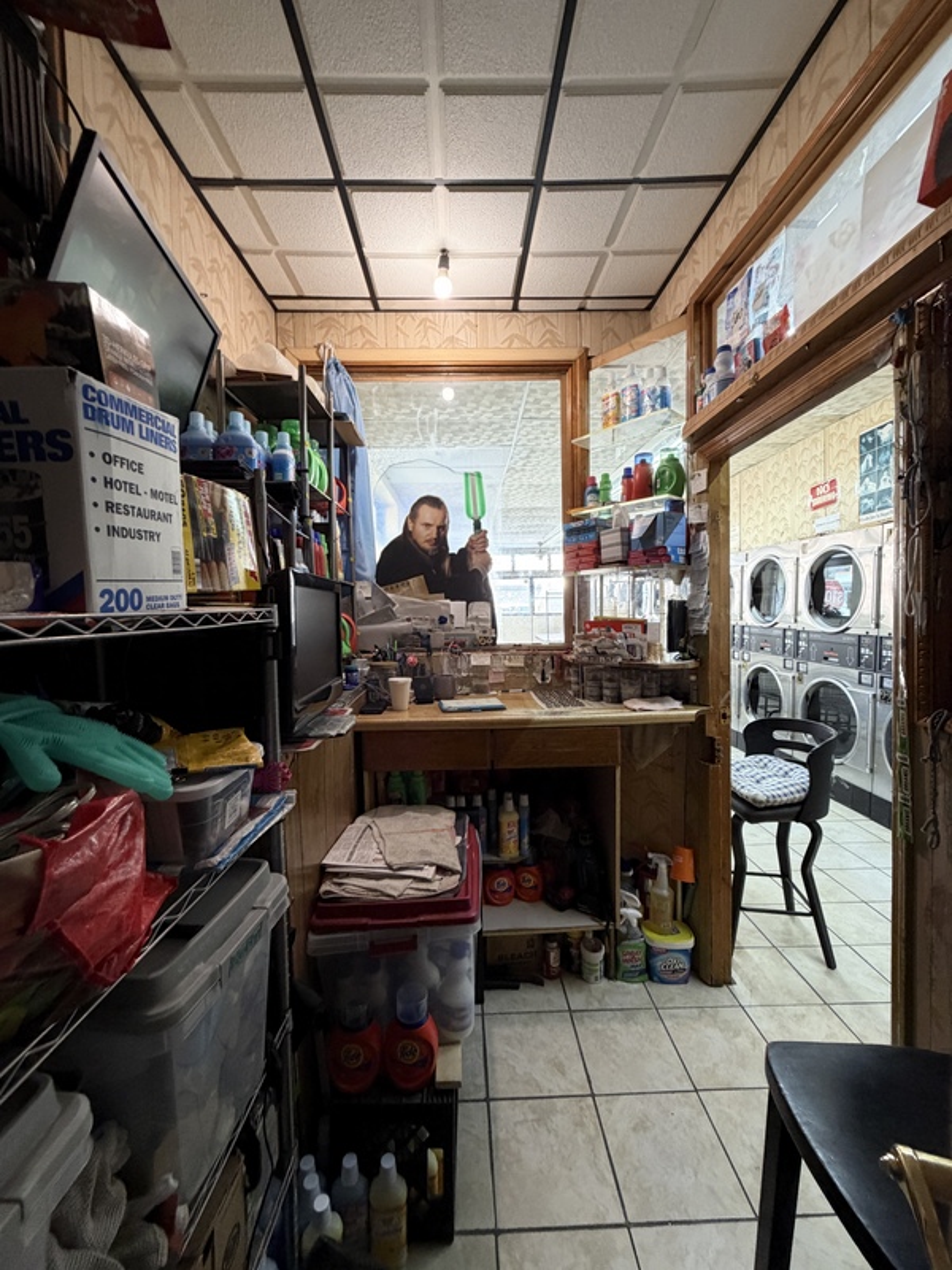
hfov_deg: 85.7
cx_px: 476
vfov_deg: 102.1
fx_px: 513
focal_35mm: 14
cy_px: 635
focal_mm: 2.22
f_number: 2.2
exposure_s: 1/66
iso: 320
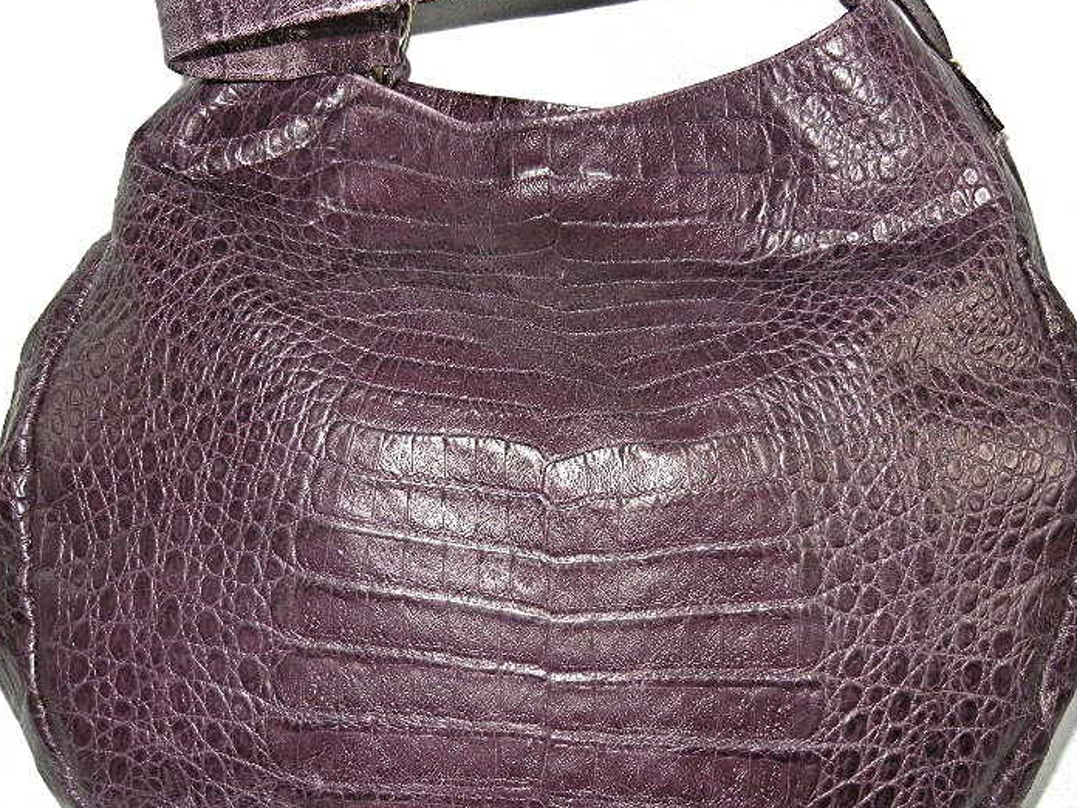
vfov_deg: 29.1
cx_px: 523
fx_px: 1556
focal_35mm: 50
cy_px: 412
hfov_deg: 38.2
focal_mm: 6.2
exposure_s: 1/30
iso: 200
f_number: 7.2
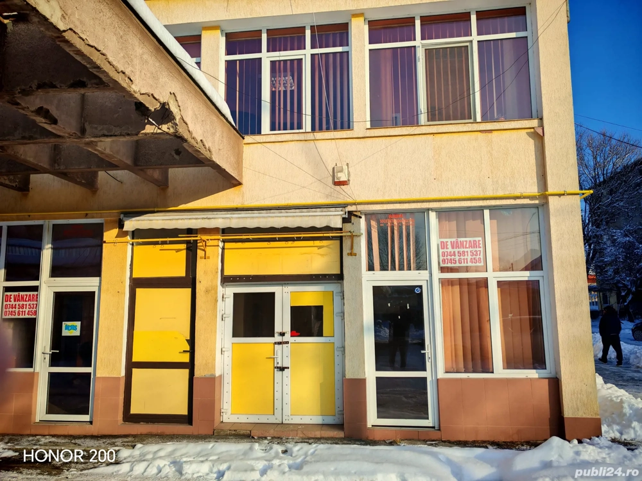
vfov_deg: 51.4
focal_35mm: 27
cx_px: 321
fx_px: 501
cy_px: 240
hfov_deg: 65.3
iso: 50
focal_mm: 5.52
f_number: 1.95
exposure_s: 1/1800
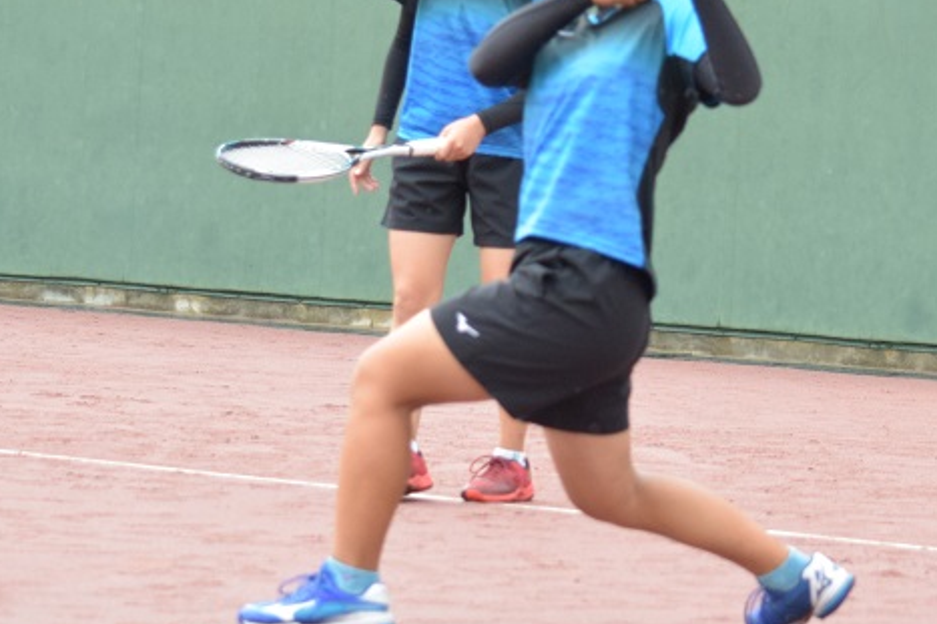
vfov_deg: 6.1
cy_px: 195
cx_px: 572
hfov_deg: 9.1
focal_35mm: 225
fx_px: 5854
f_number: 4.5
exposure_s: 1/1250
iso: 1250
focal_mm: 70
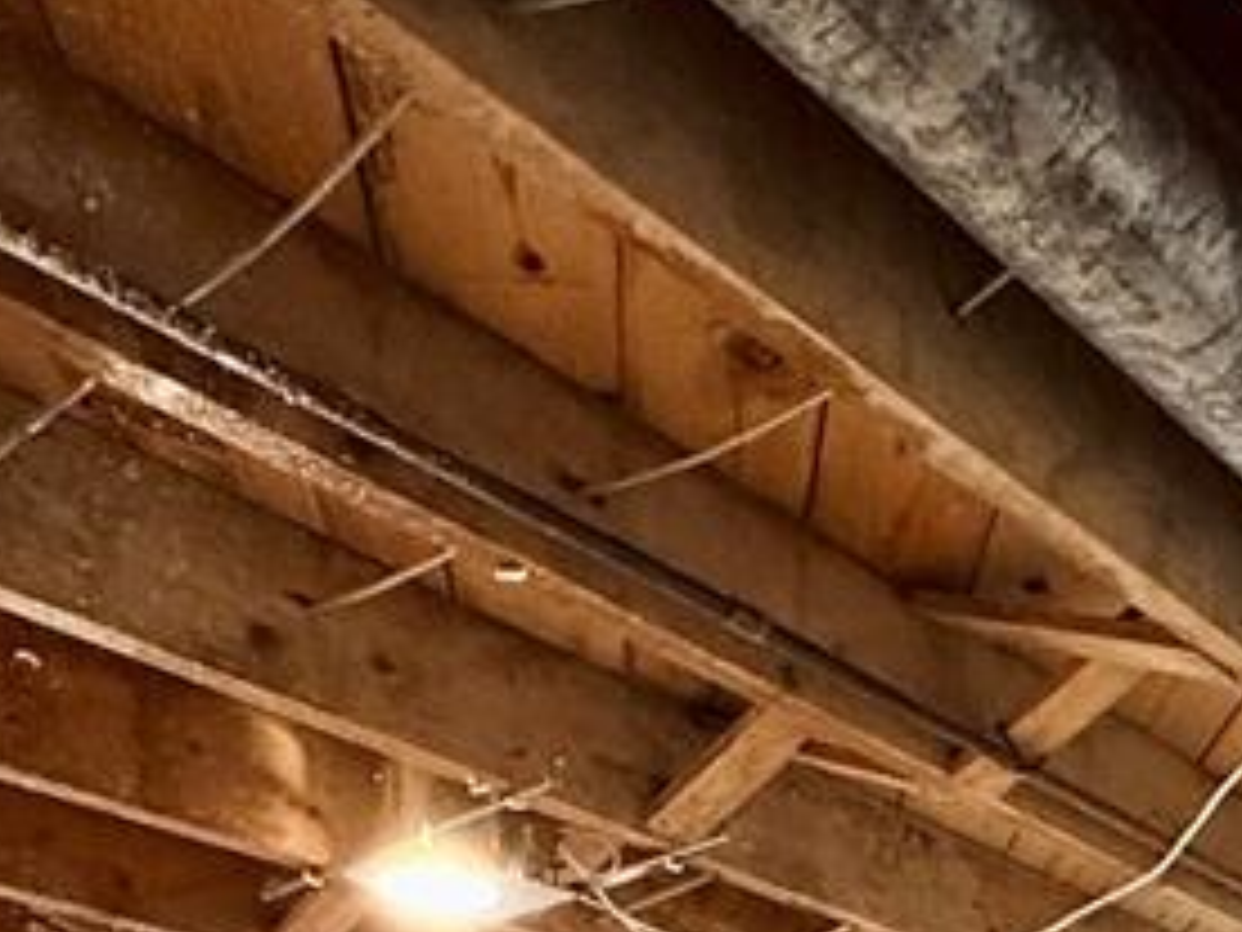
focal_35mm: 52
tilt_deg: -1.0
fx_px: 1866
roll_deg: -0.4
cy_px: 1526
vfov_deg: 21.6
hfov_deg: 36.6
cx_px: 792
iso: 800
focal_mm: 2.22
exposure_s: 1/60
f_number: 2.2
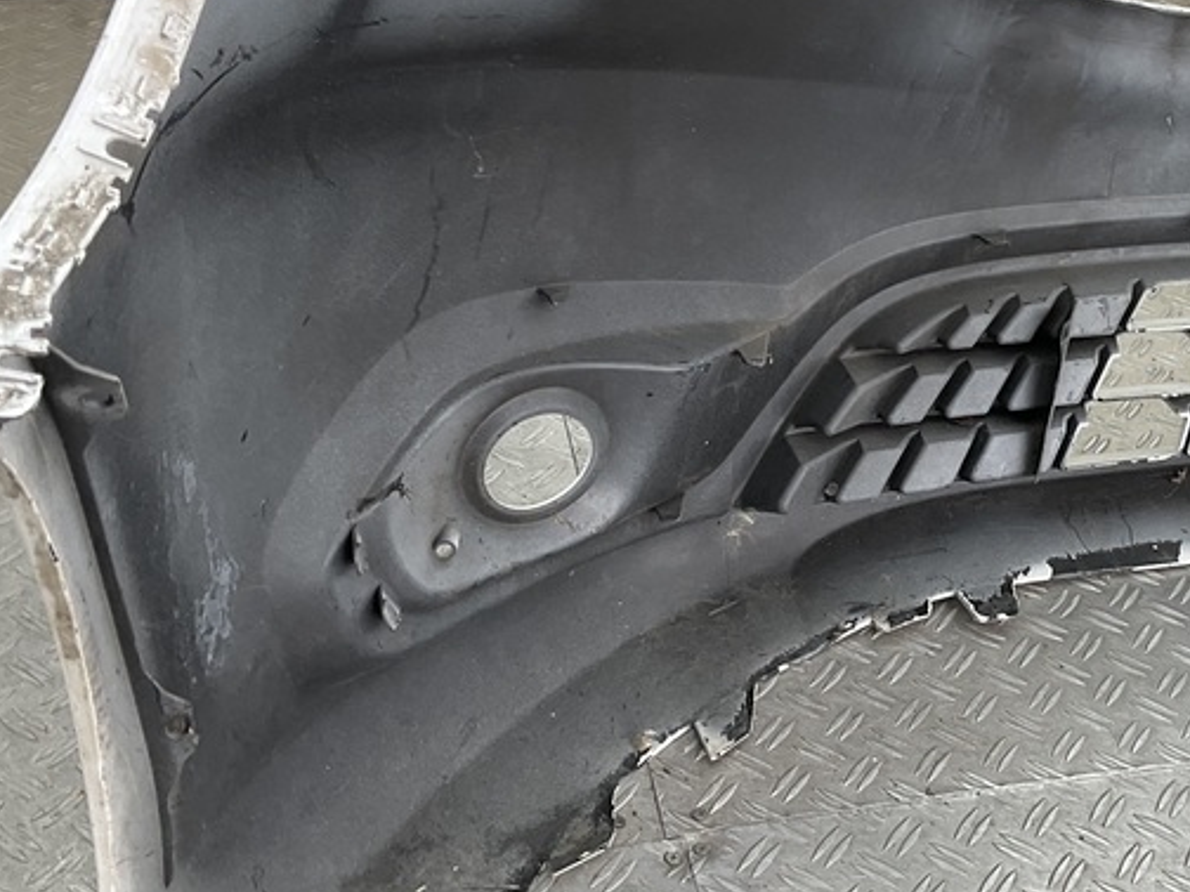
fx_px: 1994
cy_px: 333
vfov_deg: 25.2
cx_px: 935
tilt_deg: -32.1
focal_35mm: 58
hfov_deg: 32.4
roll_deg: -10.2
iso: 16
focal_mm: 3
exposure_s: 1/101
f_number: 1.8
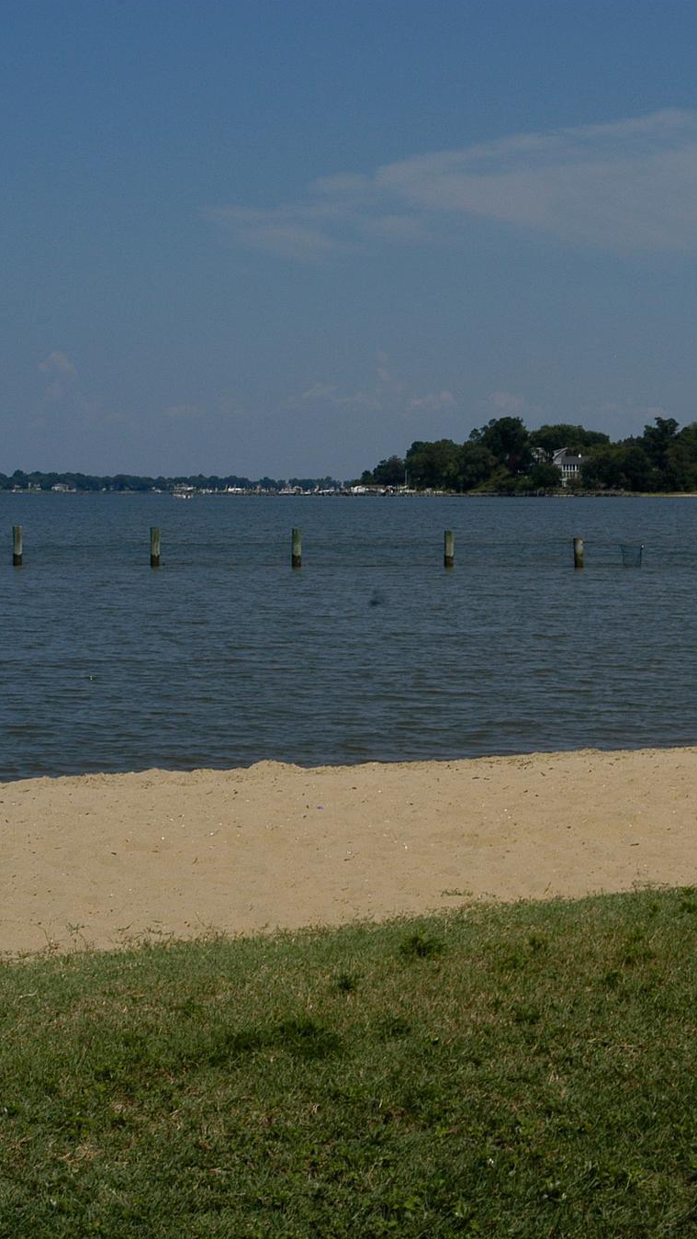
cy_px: 617
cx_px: 647
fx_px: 2661
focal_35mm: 81
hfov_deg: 14.7
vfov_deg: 26.2
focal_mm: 34
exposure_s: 1/400
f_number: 10
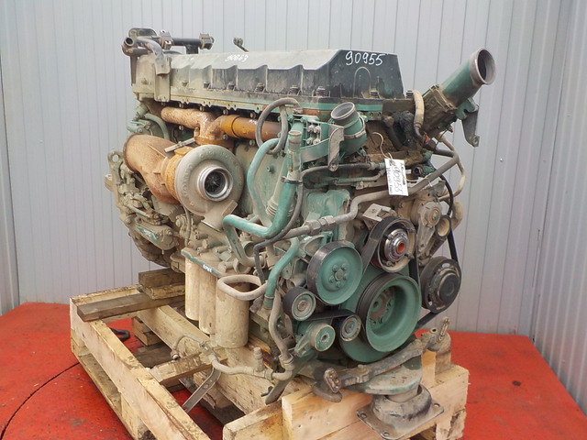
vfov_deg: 46.8
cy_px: 220
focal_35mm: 30
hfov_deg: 60.0
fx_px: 509
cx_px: 294
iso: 180
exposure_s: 1/30
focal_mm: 4.1
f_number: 3.3
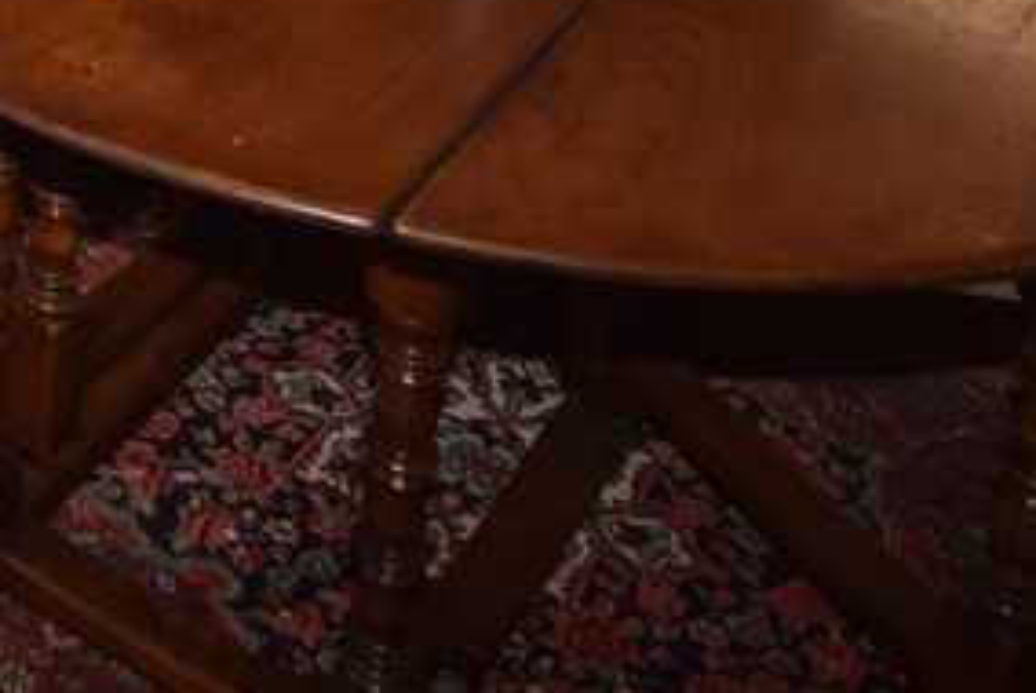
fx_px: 1812
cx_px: -445
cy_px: -602
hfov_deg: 25.5
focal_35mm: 63
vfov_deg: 17.2
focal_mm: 11
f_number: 5
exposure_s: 1/60
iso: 200
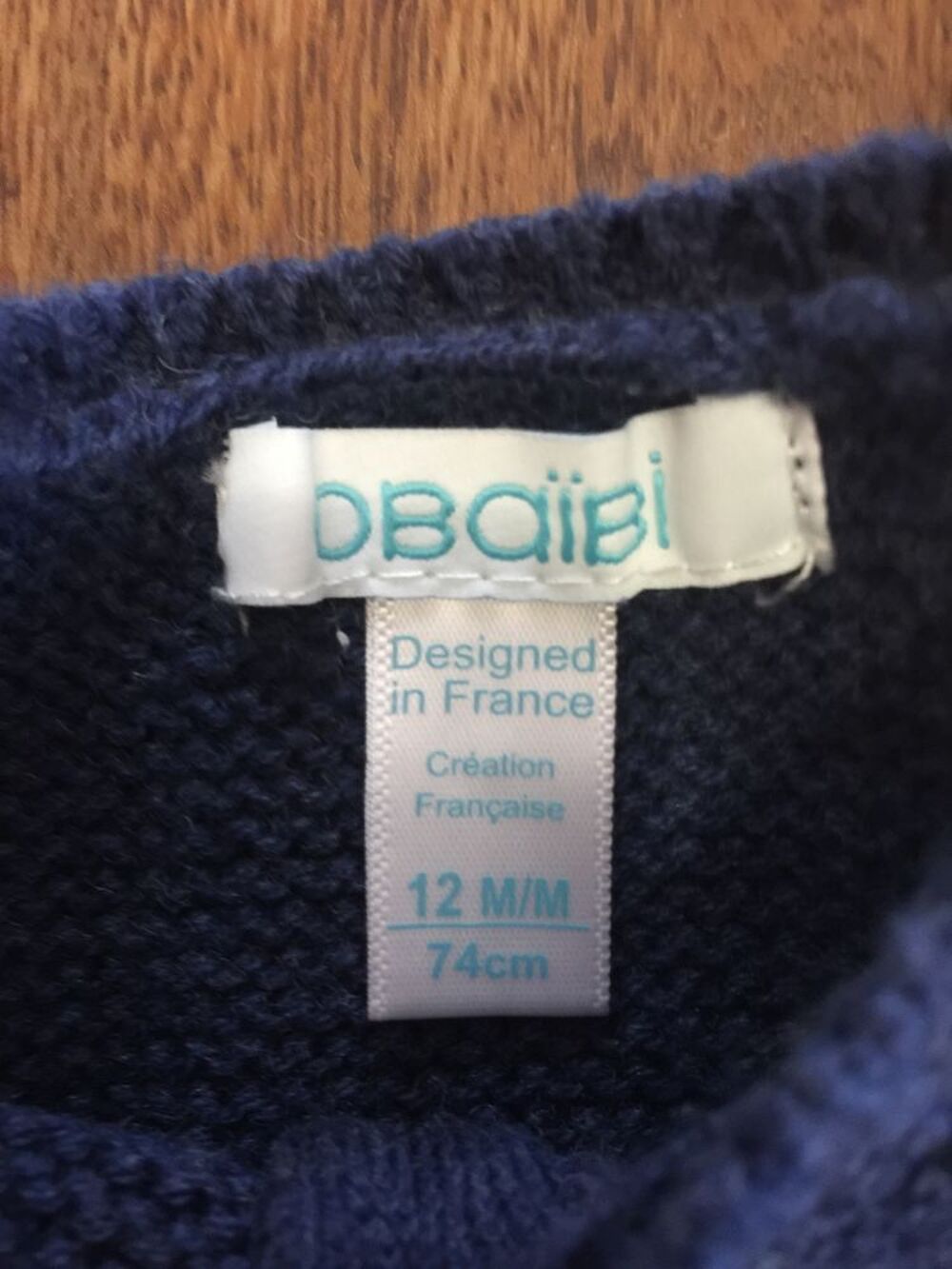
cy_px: 634
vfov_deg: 61.7
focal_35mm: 29
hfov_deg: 48.2
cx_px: 476
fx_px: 1063
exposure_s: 1/8
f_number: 2.2
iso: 125
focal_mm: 4.15
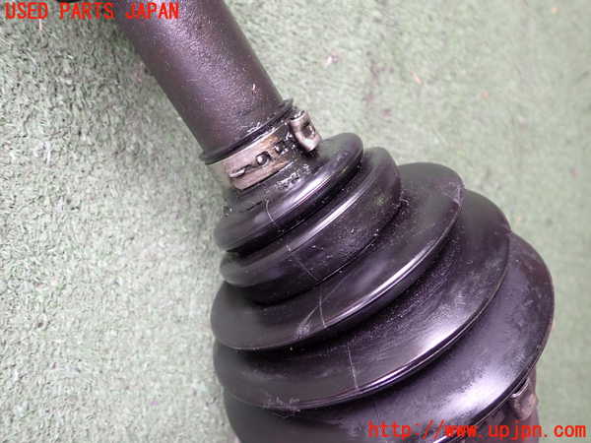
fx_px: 512
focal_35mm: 30
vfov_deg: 46.8
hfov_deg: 60.0
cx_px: 296
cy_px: 222
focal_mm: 5.4
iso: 200
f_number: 2.3
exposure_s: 1/60
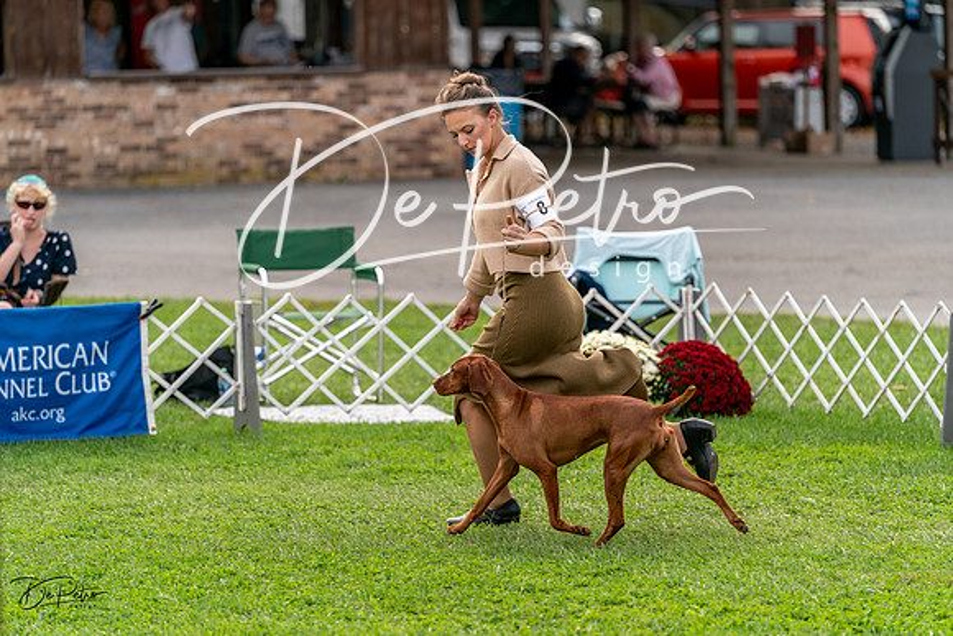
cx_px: 476
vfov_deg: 7.5
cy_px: 318
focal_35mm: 184
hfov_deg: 11.2
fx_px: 4872
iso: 320
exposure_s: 1/1250
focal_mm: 184
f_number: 3.5
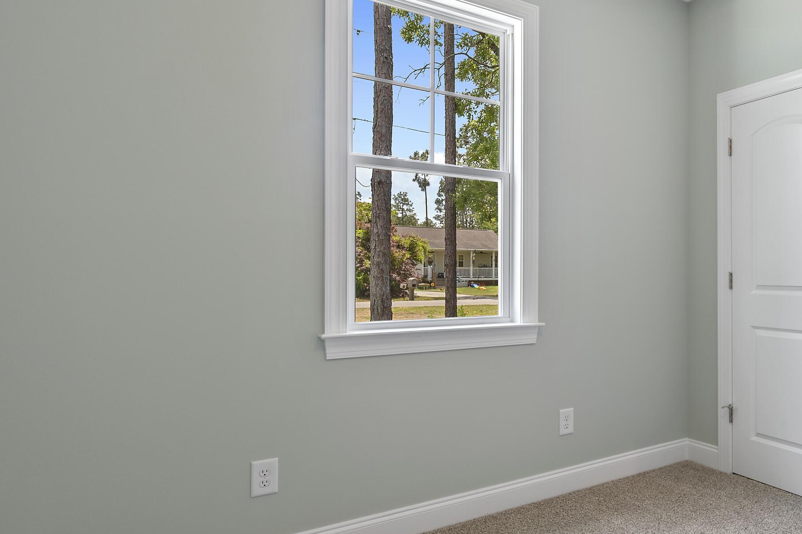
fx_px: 557
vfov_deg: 51.3
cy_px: 265
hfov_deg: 65.6
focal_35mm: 25
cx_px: 632
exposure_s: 1/6
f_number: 5
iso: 100
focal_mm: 10
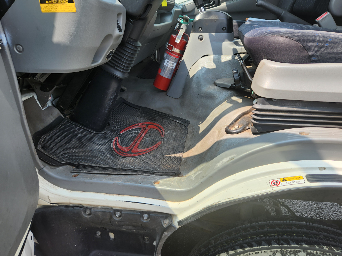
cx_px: 177
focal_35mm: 24
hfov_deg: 71.6
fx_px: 237
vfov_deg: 56.8
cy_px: 126
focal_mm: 5.4
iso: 20
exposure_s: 1/296
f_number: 1.8
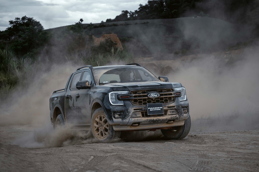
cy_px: 86
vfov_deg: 13.7
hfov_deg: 20.4
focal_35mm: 100
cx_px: 130
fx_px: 719
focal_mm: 100
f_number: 4.5
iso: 800
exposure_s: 1/500
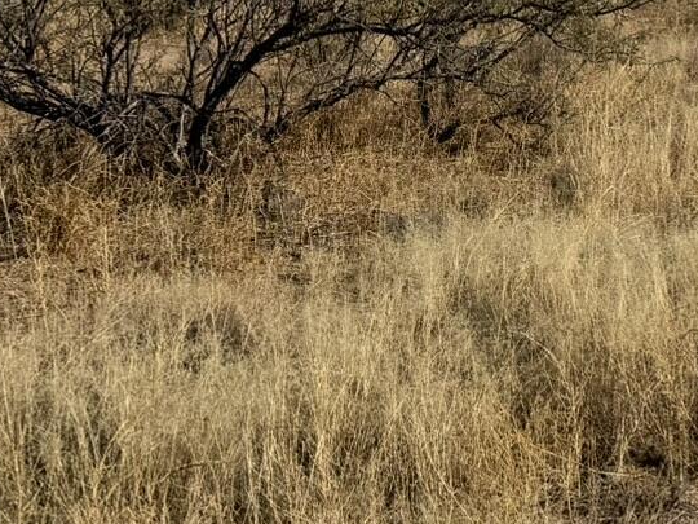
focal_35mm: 91
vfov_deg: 14.9
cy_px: -291
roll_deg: +0.5
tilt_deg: +2.8
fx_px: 1835
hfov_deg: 18.9
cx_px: 1059
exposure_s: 1/7937
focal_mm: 6.76
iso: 80
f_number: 1.78
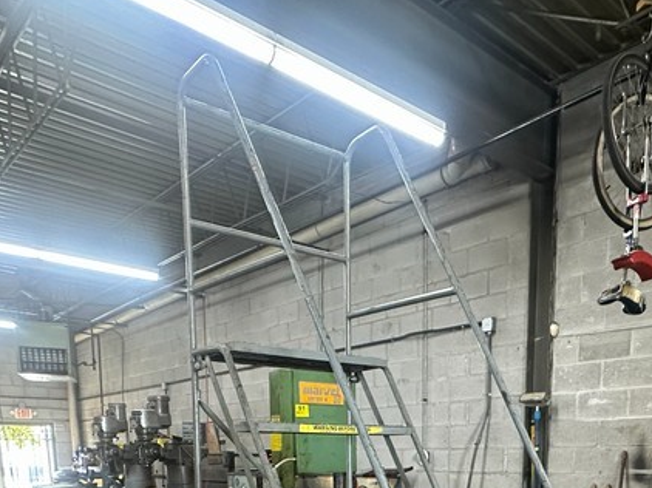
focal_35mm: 34
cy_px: 574
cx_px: 380
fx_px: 640
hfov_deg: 53.7
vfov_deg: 34.2
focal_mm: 2.22
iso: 400
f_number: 2.2
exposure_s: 1/60
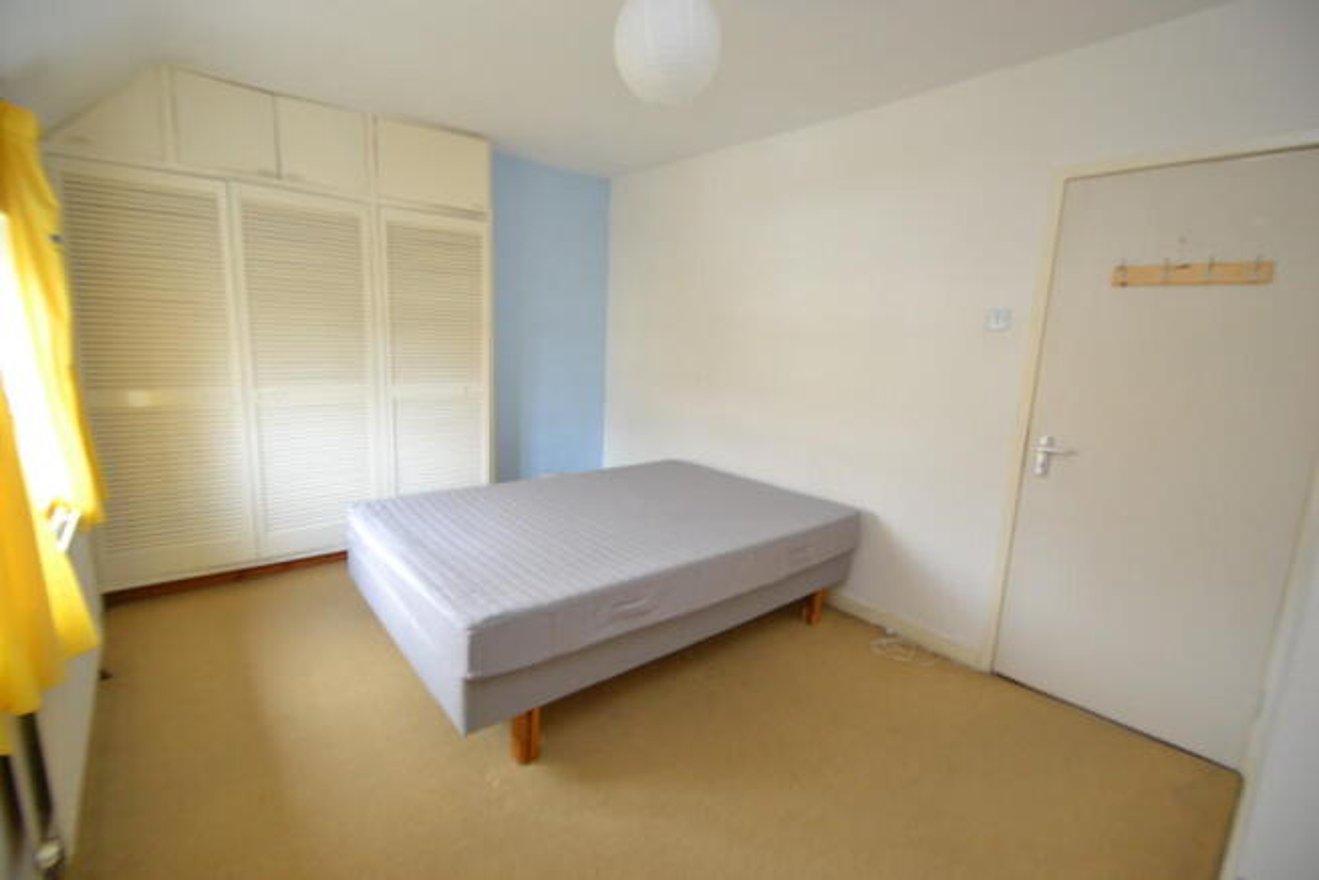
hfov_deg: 100.4
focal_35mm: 15
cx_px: 660
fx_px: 550
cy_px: 440
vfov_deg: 77.4
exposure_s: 1/60
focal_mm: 10
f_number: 3.5
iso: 1000
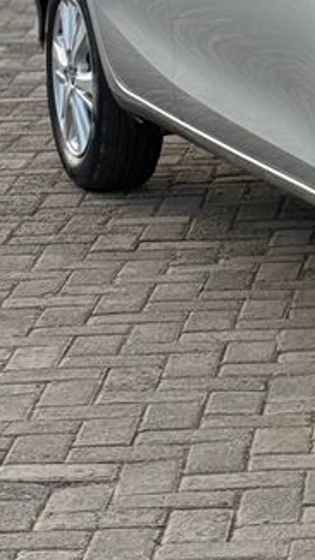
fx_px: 2275
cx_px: 698
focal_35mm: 153
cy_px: -36
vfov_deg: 13.8
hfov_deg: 7.5
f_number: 1.78
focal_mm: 6.76
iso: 100
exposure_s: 1/1715
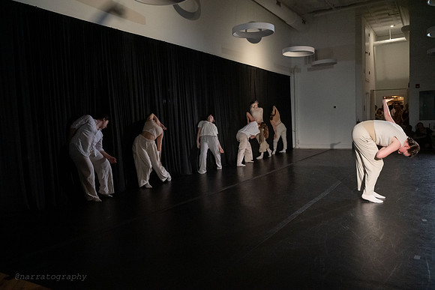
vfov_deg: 46.4
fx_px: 338
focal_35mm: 28
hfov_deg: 65.5
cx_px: 218
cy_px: 145
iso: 6400
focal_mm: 28
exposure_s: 1/500
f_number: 4.5
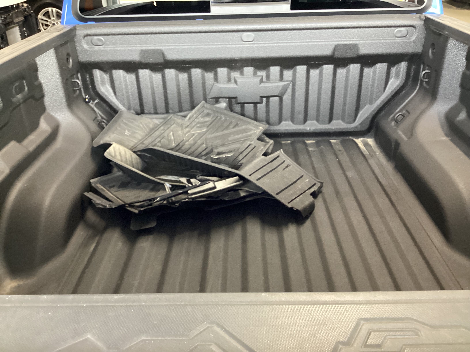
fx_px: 421
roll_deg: -0.2
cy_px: 176
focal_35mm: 31
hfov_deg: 58.4
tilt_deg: -31.3
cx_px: 235
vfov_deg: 45.4
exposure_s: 1/40
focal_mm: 3.3
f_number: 2.4
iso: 400
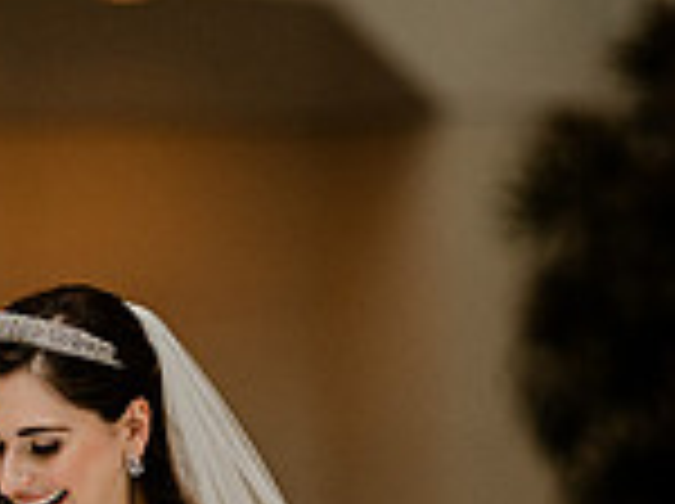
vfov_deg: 3.6
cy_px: 829
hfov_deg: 4.8
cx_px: 23
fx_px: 8079
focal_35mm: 415
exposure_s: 1/1600
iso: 800
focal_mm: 105
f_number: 1.4
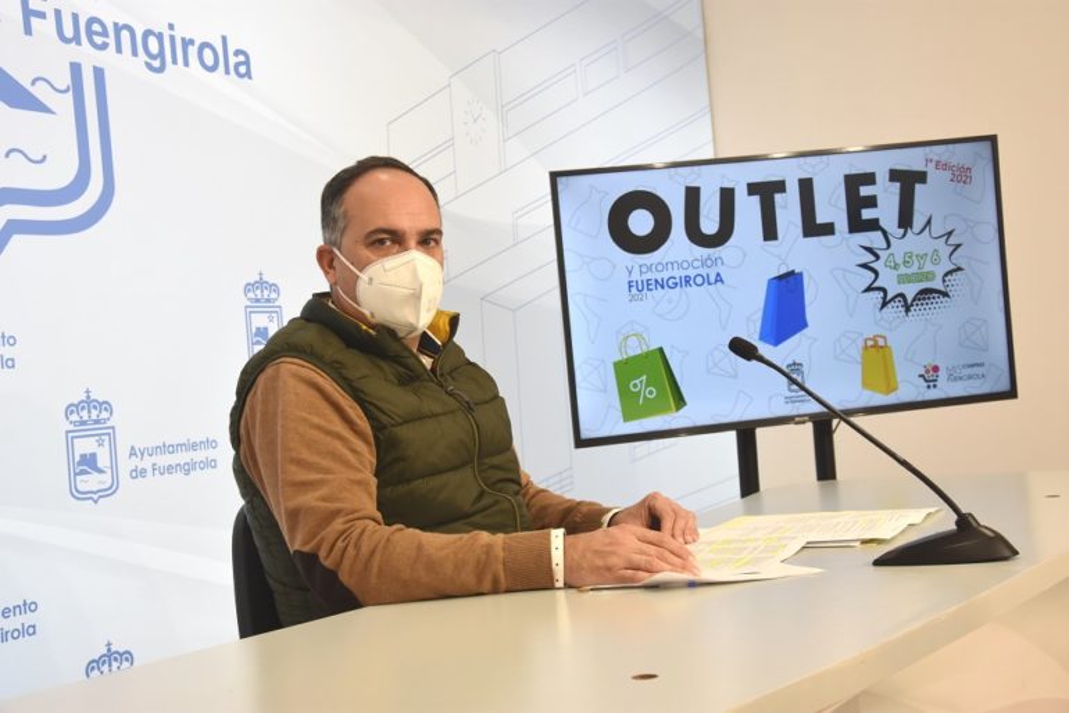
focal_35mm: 51
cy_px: 356
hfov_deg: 38.9
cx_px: 534
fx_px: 1515
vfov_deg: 26.5
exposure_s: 1/200
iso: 800
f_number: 7.1
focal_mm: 34
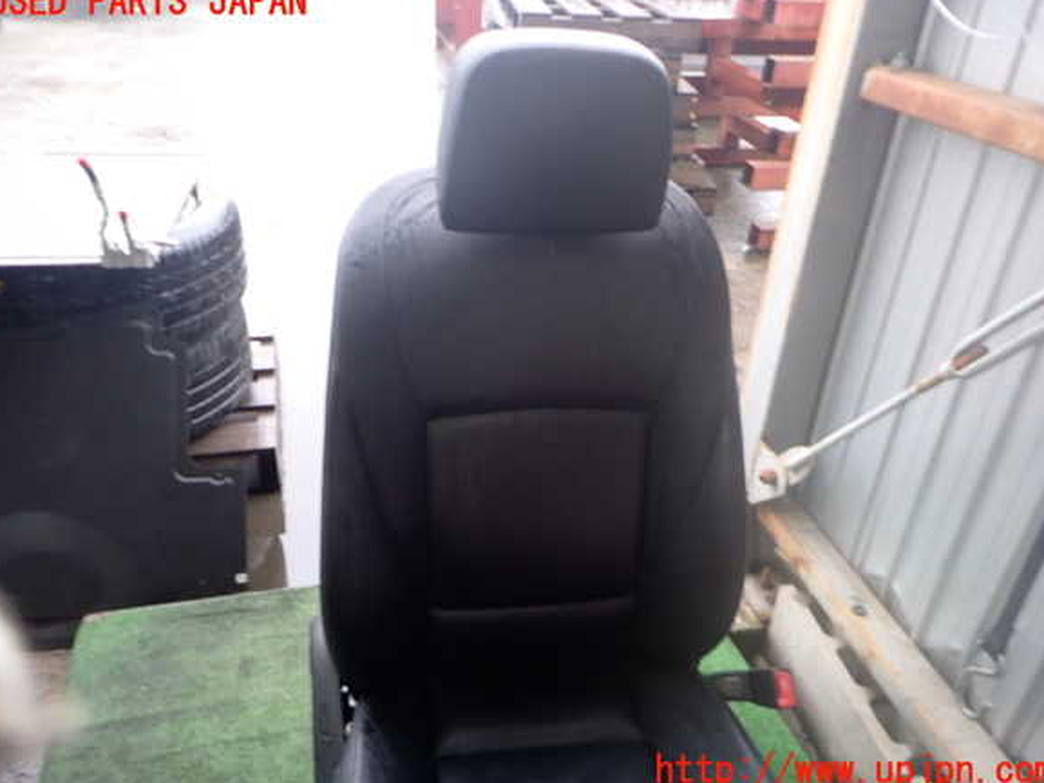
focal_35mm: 26
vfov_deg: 53.1
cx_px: 521
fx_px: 784
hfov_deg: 67.3
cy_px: 387
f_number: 2
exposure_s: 1/30
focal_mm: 4.5
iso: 200
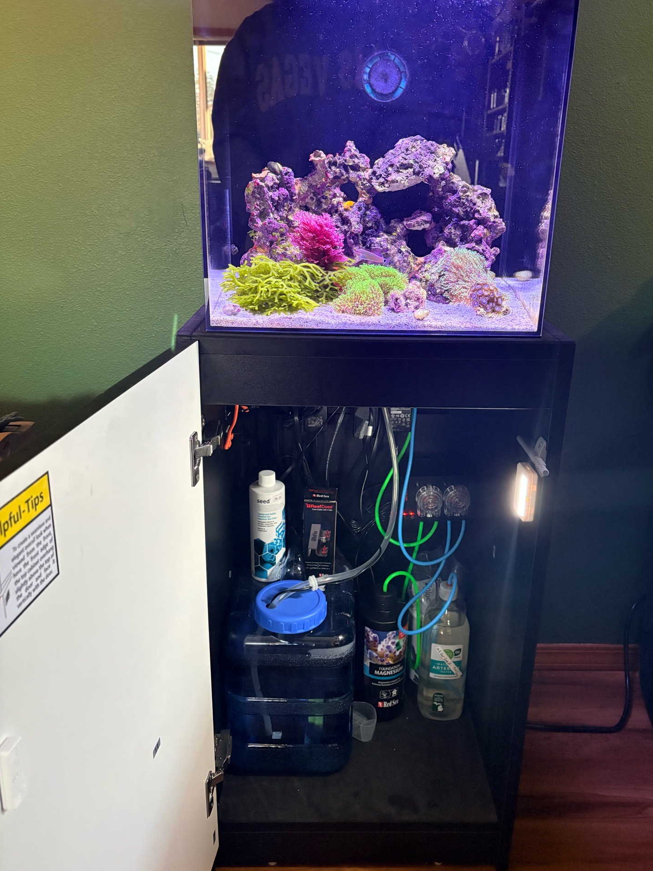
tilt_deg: -17.8
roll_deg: -0.9
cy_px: 417
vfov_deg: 63.4
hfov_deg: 49.7
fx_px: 704
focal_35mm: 28
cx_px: 349
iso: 500
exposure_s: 1/46
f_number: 1.6
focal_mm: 5.96
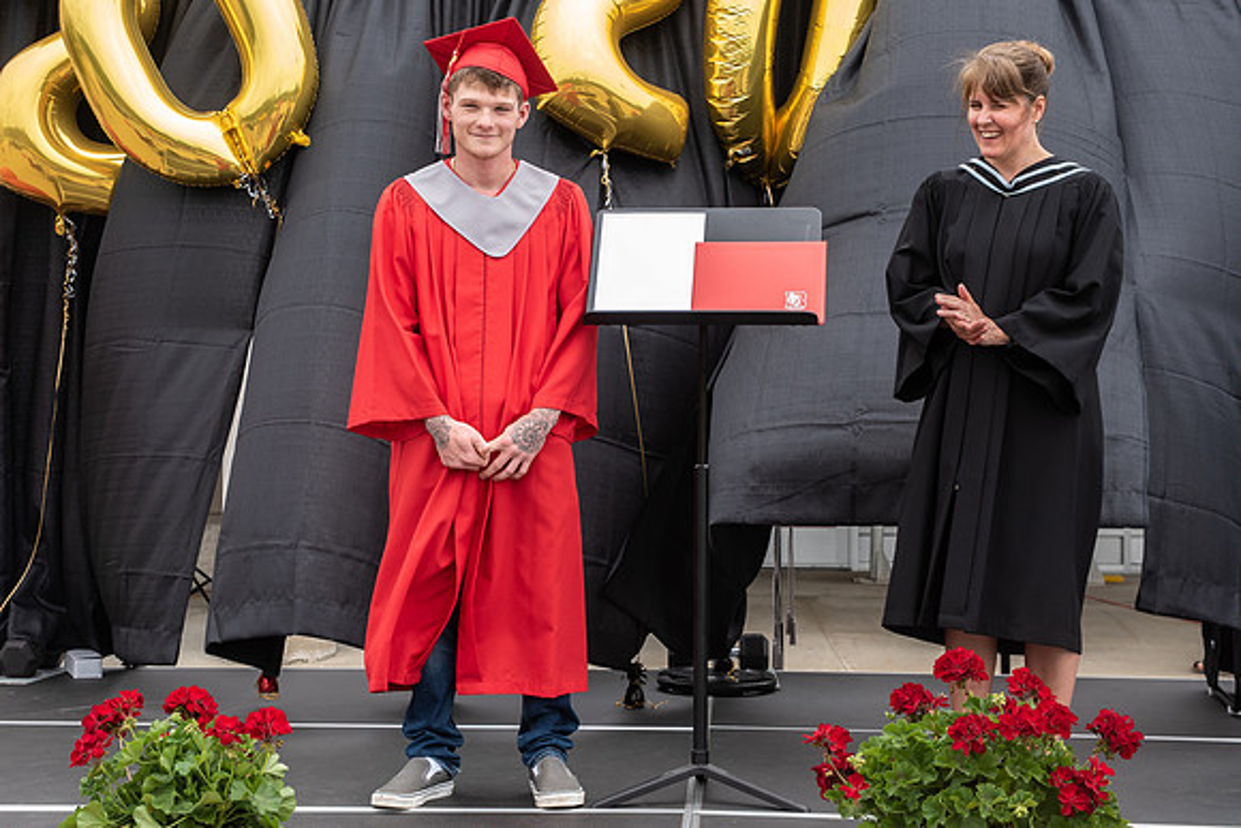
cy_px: 368
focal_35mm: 72
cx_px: 501
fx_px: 2477
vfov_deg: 19.0
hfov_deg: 28.1
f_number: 5.6
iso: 500
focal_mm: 48
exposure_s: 1/500
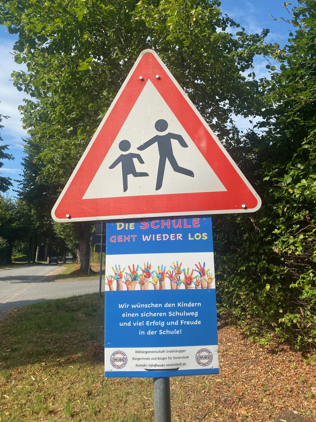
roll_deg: -3.4
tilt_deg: +9.9
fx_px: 316
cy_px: 211
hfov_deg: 53.1
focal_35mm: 26
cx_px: 158
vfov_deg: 67.3
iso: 32
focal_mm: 4.25
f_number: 1.8
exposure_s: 1/2066
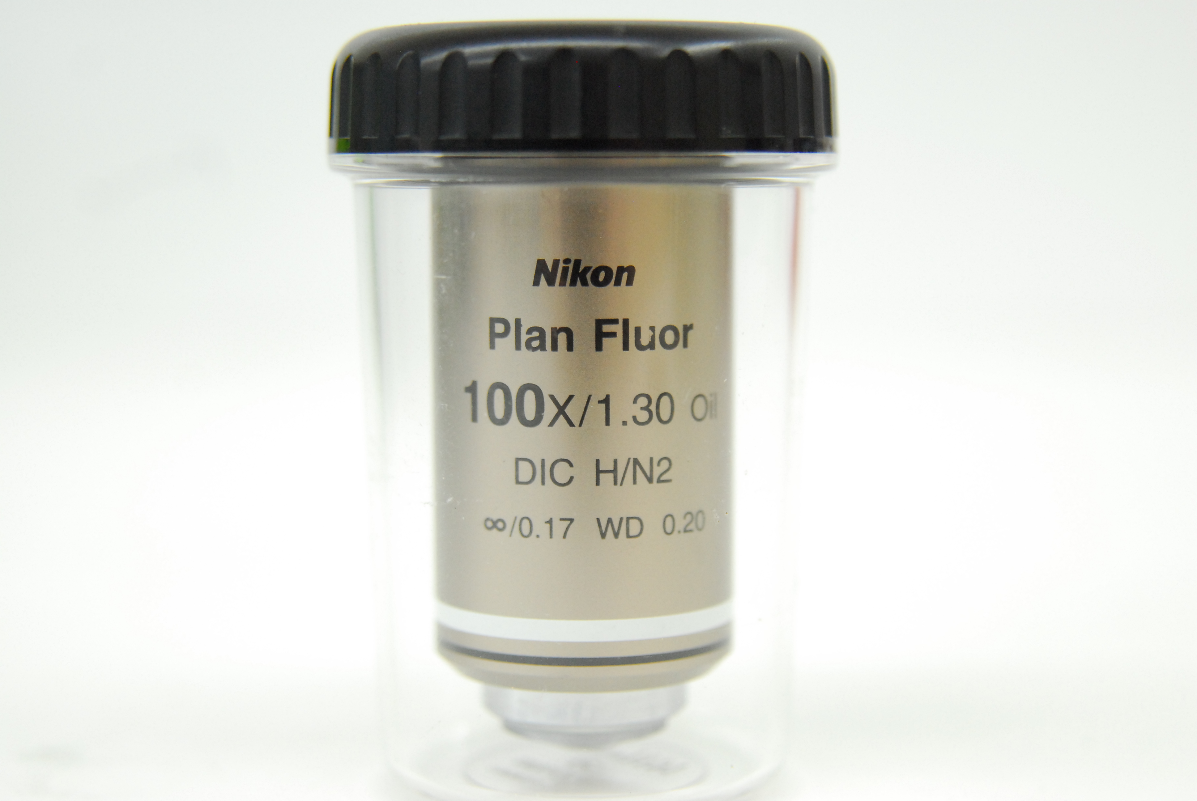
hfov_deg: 26.0
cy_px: 400
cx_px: 598
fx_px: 2597
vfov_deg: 17.5
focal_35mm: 78
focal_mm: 52
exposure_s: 1/80
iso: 1000
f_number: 3.8
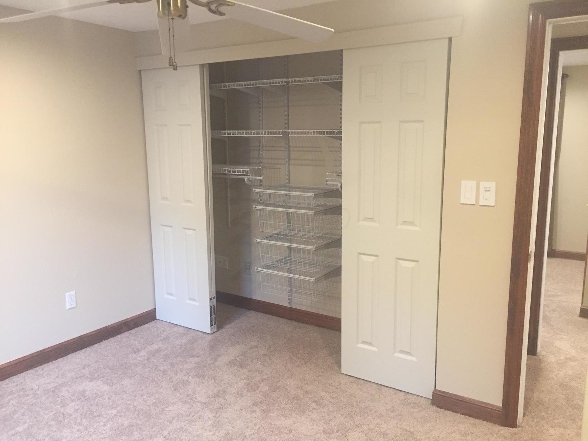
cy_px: 220
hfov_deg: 61.7
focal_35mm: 29
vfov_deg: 48.2
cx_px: 294
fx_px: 493
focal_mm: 4.15
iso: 160
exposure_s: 1/30
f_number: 2.2
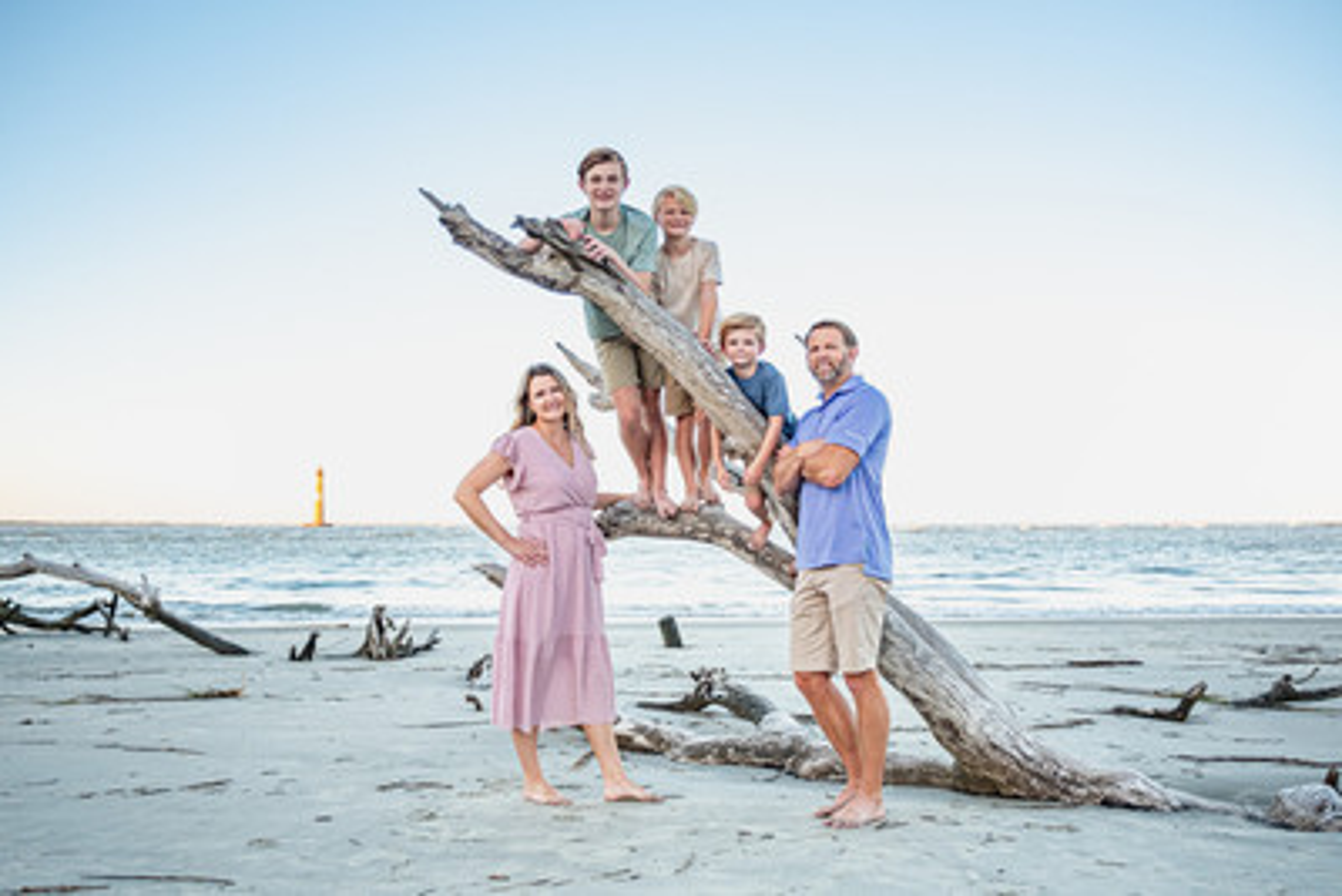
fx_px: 1206
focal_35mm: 32
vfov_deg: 40.8
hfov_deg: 58.2
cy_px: 434
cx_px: 673
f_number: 2.8
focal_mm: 20
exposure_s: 1/2000
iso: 200
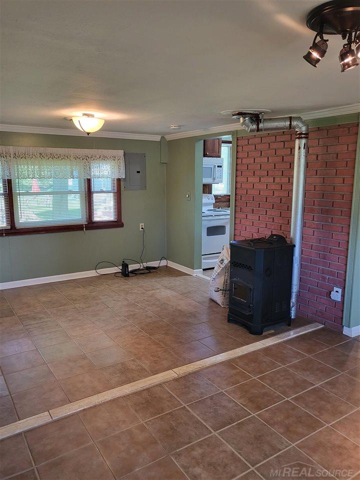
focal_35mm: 26
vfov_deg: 67.3
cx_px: 180
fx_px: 360
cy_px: 240
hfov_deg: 53.1
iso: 160
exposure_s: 1/60
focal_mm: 4.25
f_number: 1.8
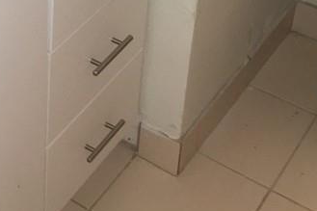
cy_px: -100
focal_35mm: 94
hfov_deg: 21.5
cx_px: 78
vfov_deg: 13.7
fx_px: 827
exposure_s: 1/30
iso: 125
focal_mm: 4.15
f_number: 2.2
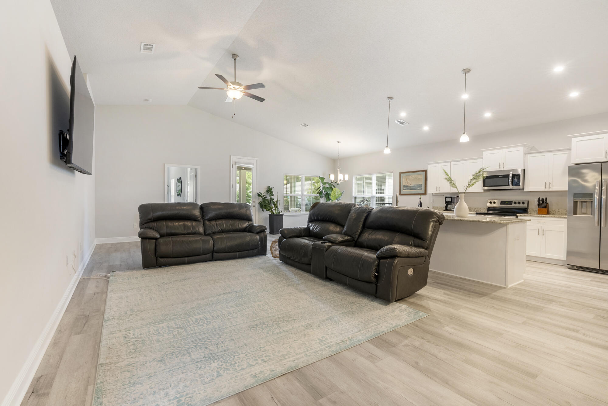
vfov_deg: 73.8
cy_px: 203
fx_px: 270
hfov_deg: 96.7
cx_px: 304
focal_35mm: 16
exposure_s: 1/1.25
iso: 320
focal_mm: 16
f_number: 9
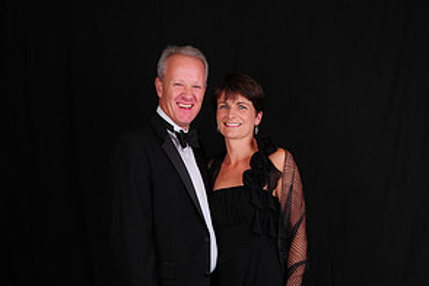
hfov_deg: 36.2
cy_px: 295
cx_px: 212
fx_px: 655
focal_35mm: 55
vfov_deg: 23.5
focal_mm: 24
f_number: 8
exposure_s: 1/125
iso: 200
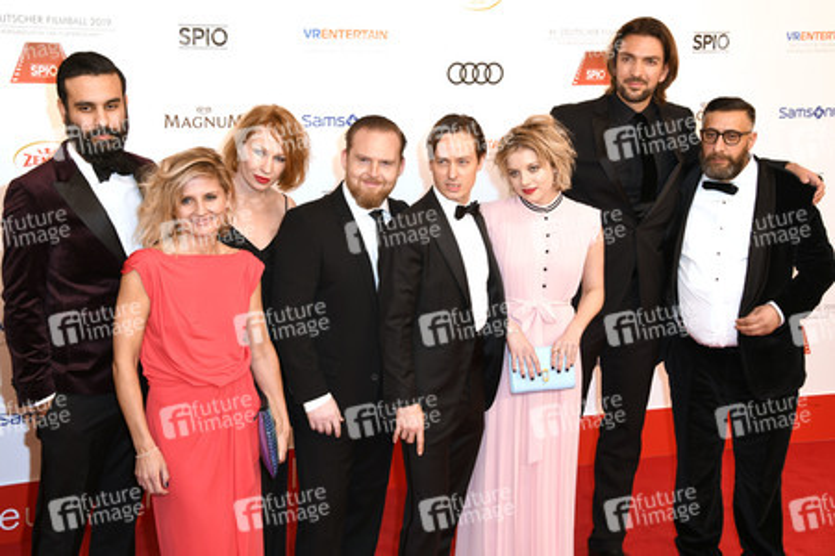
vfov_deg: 24.2
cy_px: 278
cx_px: 418
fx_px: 1298
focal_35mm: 56
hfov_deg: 35.7
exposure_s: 1/125
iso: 320
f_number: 6.3
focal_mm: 56
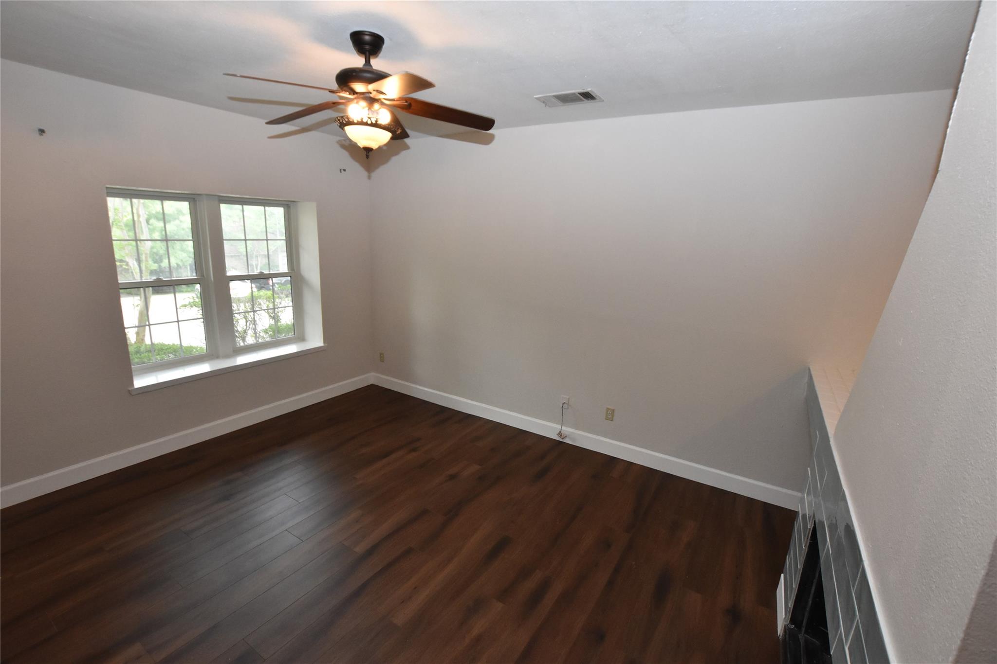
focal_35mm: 15
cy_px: 332
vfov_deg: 77.3
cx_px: 498
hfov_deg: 100.4
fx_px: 415
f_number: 5.6
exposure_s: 1/200
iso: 1800
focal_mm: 10
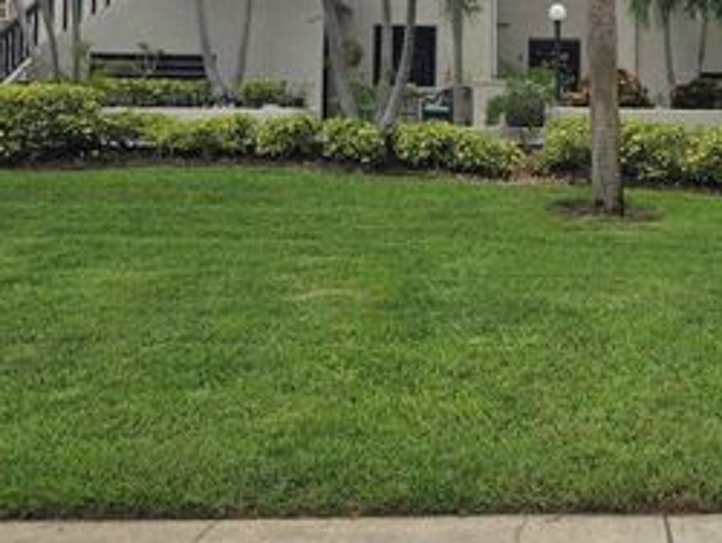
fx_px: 960
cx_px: 621
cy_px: 103
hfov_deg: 38.9
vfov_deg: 30.7
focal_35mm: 46
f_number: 1.7
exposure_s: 1/476
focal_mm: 6.3
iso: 12
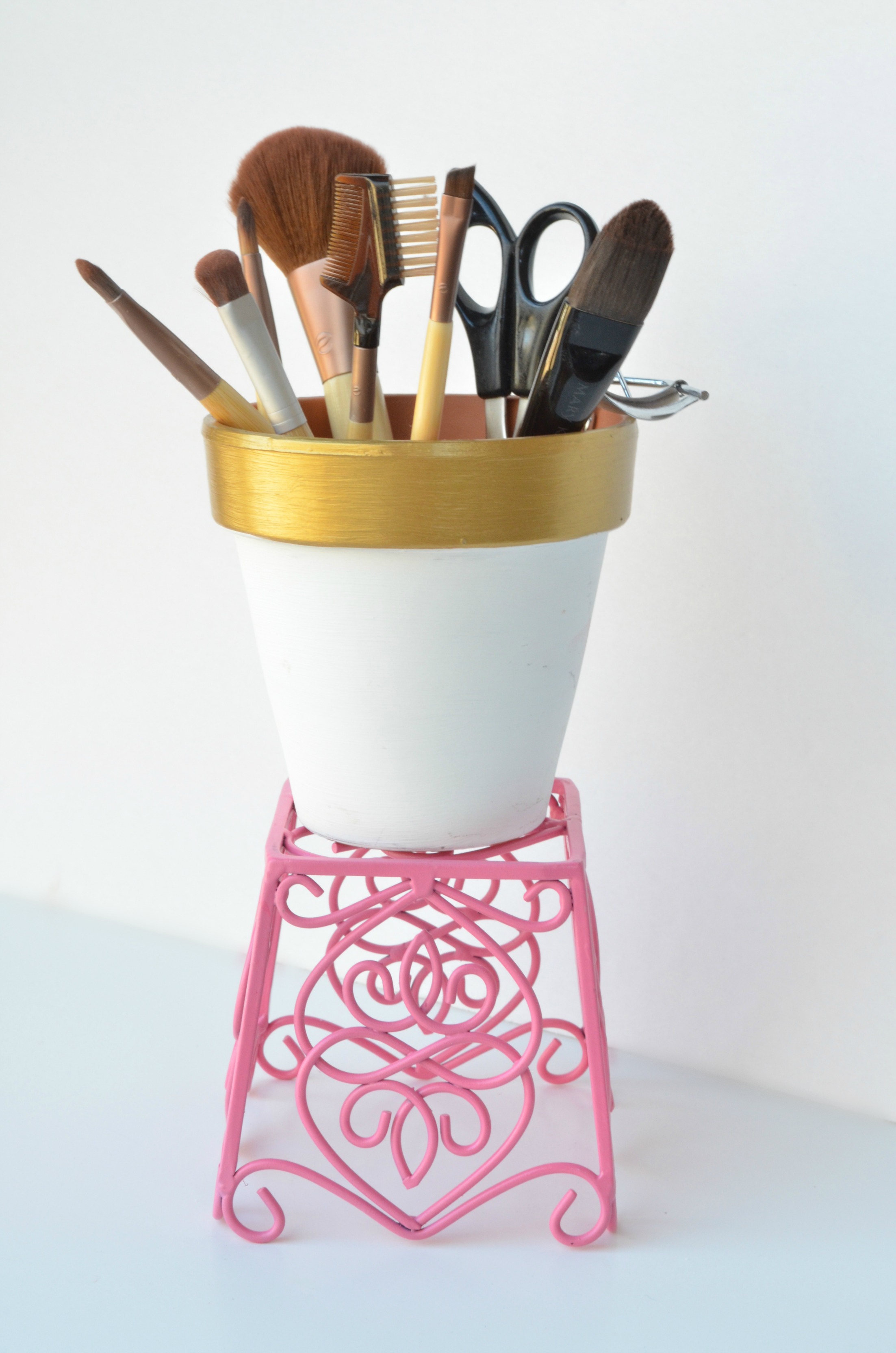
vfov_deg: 30.6
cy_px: 676
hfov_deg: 20.5
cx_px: 448
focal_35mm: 66
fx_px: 2475
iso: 800
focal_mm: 44
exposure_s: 1/13
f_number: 18
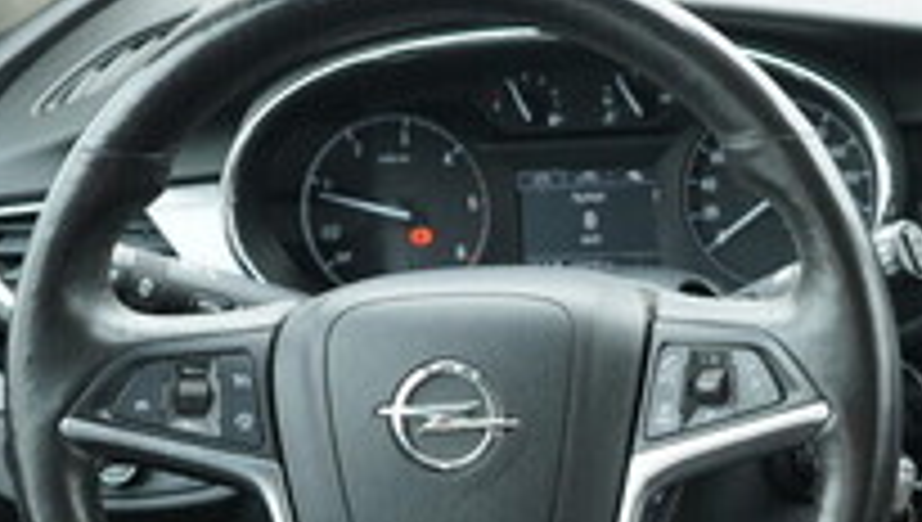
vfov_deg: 12.0
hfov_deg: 20.3
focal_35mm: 101
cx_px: 985
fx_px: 2473
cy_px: 448
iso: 320
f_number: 2.8
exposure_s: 1/40
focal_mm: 24
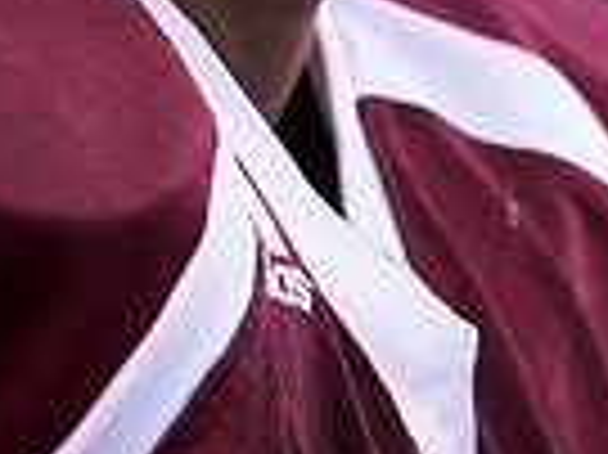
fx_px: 47153
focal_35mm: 2687
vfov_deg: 0.6
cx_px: 373
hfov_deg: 0.7
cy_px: -634
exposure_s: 1/320
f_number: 4
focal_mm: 500
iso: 1250
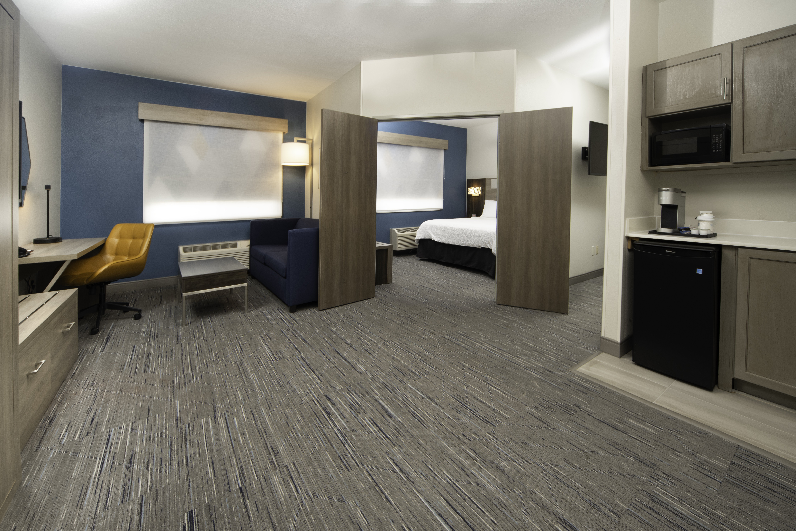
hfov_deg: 112.6
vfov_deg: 90.0
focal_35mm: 12
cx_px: 398
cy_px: 266
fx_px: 265
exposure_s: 1/4
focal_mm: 12
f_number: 11
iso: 100
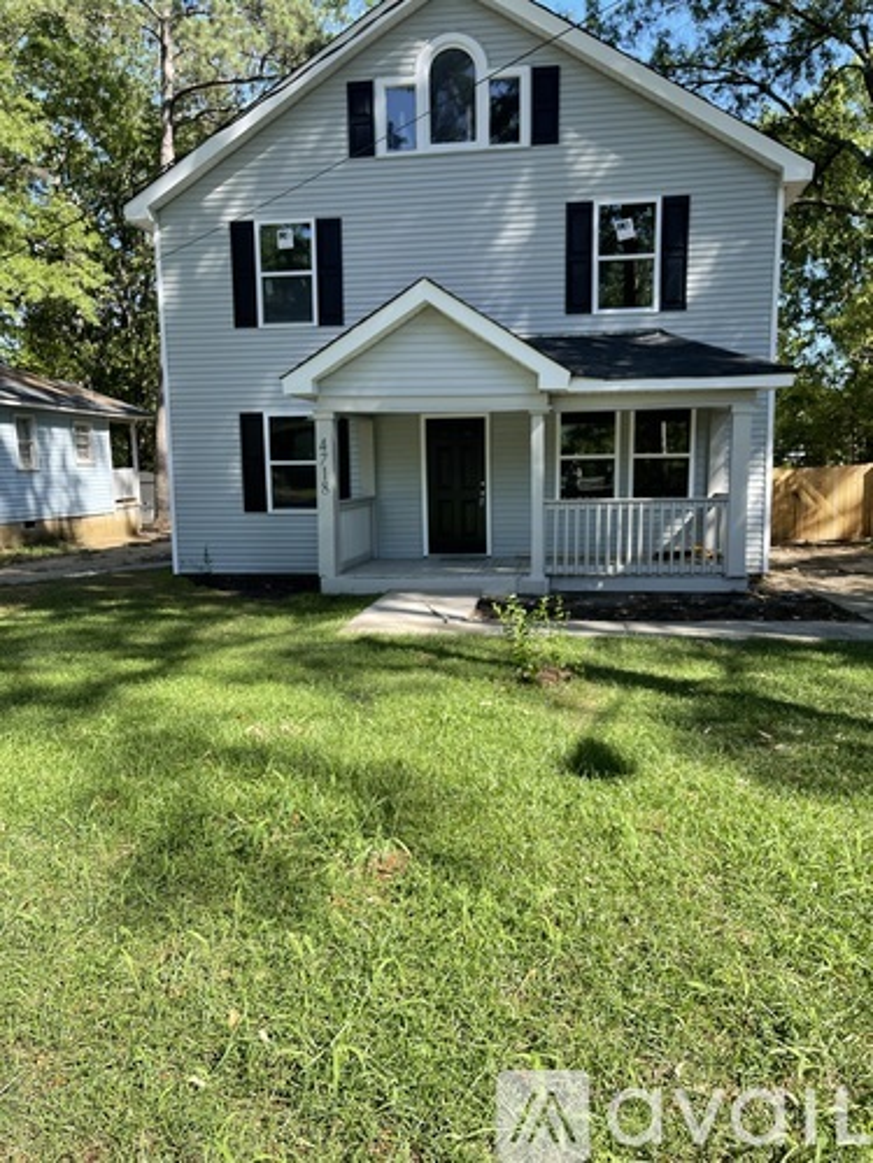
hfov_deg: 53.1
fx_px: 874
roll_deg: +0.6
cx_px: 436
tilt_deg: -8.4
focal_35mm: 26
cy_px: 582
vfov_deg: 67.3
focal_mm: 5.1
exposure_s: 1/696
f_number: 1.6
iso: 32
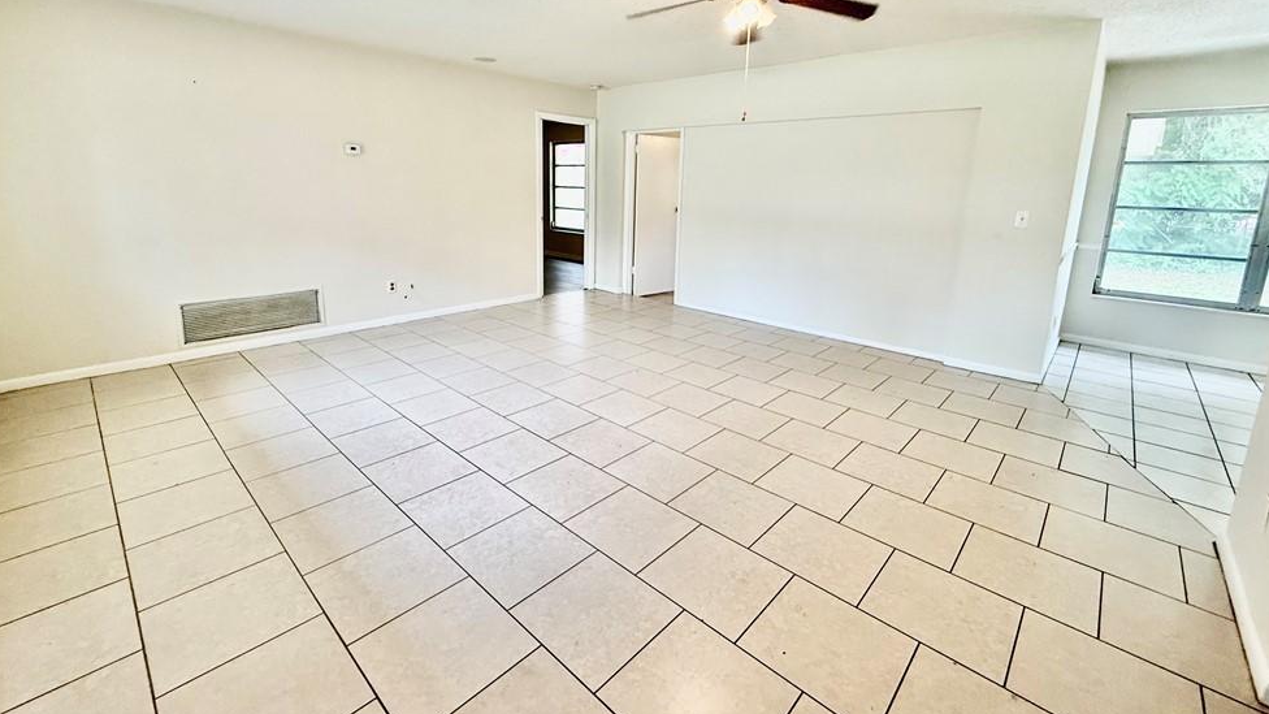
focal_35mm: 16
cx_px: 632
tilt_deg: -10.5
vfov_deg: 66.4
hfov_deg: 99.4
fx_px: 538
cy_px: 284
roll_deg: -1.7
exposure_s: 1/120
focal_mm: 2.22
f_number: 2.2
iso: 250
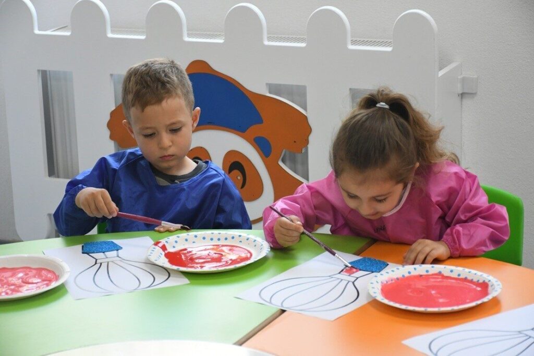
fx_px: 1380
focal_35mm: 93
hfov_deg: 21.9
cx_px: 267
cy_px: 178
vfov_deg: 14.7
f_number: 5
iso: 1600
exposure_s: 1/250
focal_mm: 62
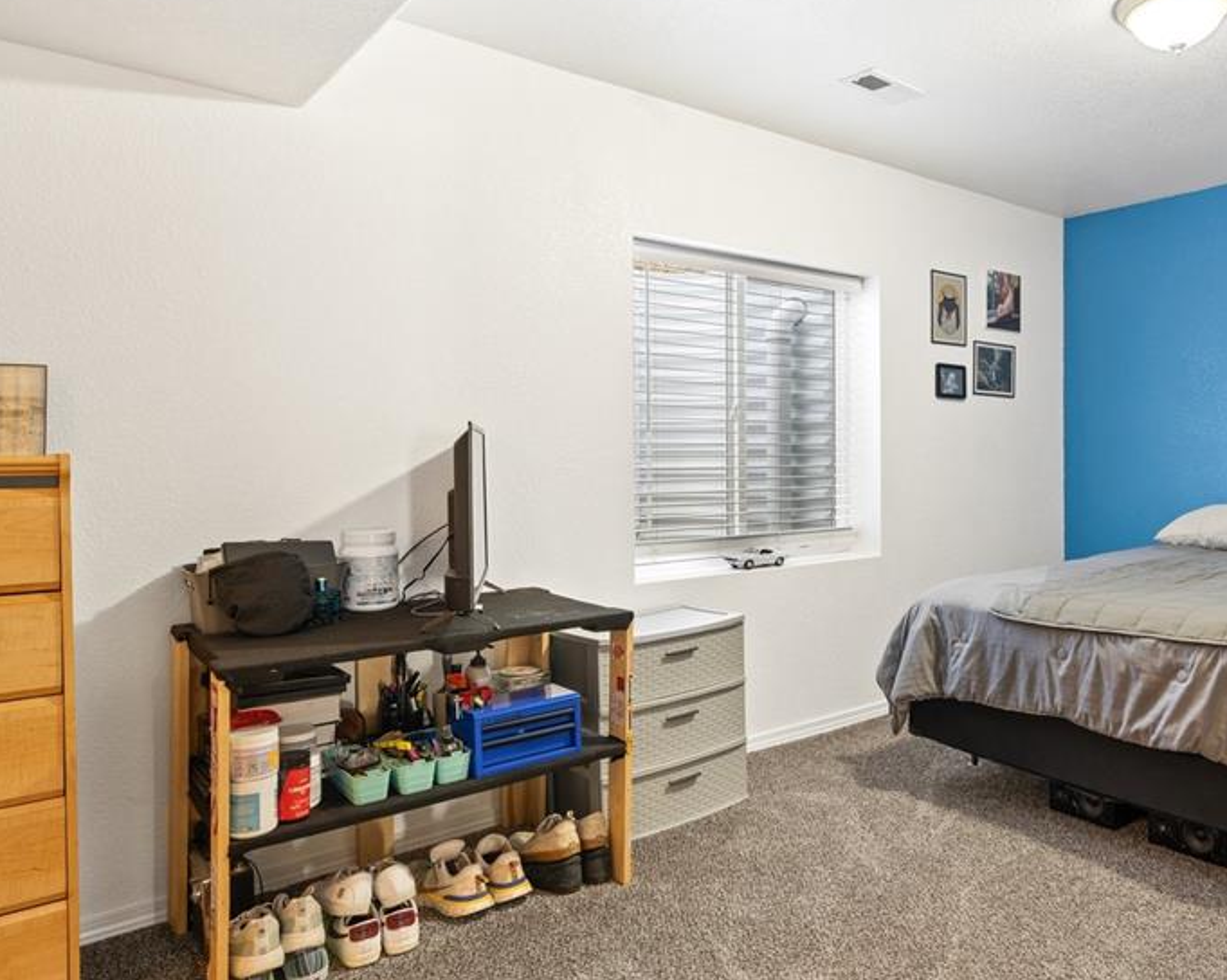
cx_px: 800
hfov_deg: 68.7
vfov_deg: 58.6
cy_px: 443
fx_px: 871
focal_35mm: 24
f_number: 9
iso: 100
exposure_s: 5
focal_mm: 17
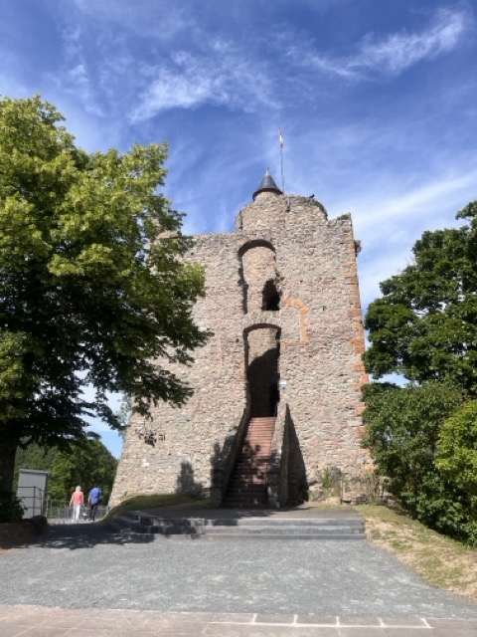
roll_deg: +1.7
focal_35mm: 26
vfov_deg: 67.3
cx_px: 238
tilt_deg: +18.6
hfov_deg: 53.1
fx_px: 478
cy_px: 318
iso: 50
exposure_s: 1/3745
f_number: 1.6
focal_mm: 5.1
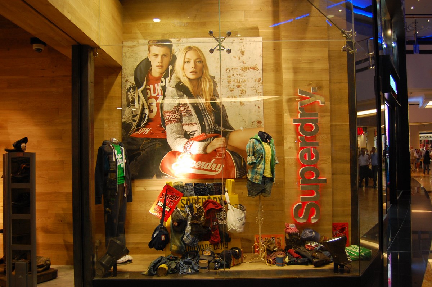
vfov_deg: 43.5
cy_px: 144
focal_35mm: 30
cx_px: 216
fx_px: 360
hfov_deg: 62.0
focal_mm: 20
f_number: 3.8
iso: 500
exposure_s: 1/60
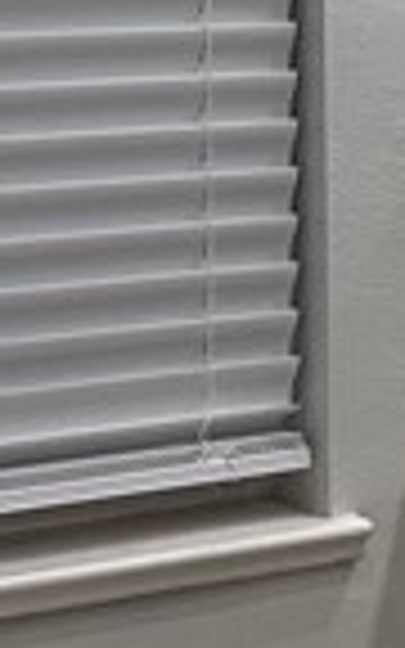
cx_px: 1836
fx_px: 3461
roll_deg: -4.4
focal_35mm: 196
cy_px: 230
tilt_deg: -10.1
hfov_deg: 5.5
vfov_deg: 10.7
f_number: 1.6
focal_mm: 5.96
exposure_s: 1/120
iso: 32
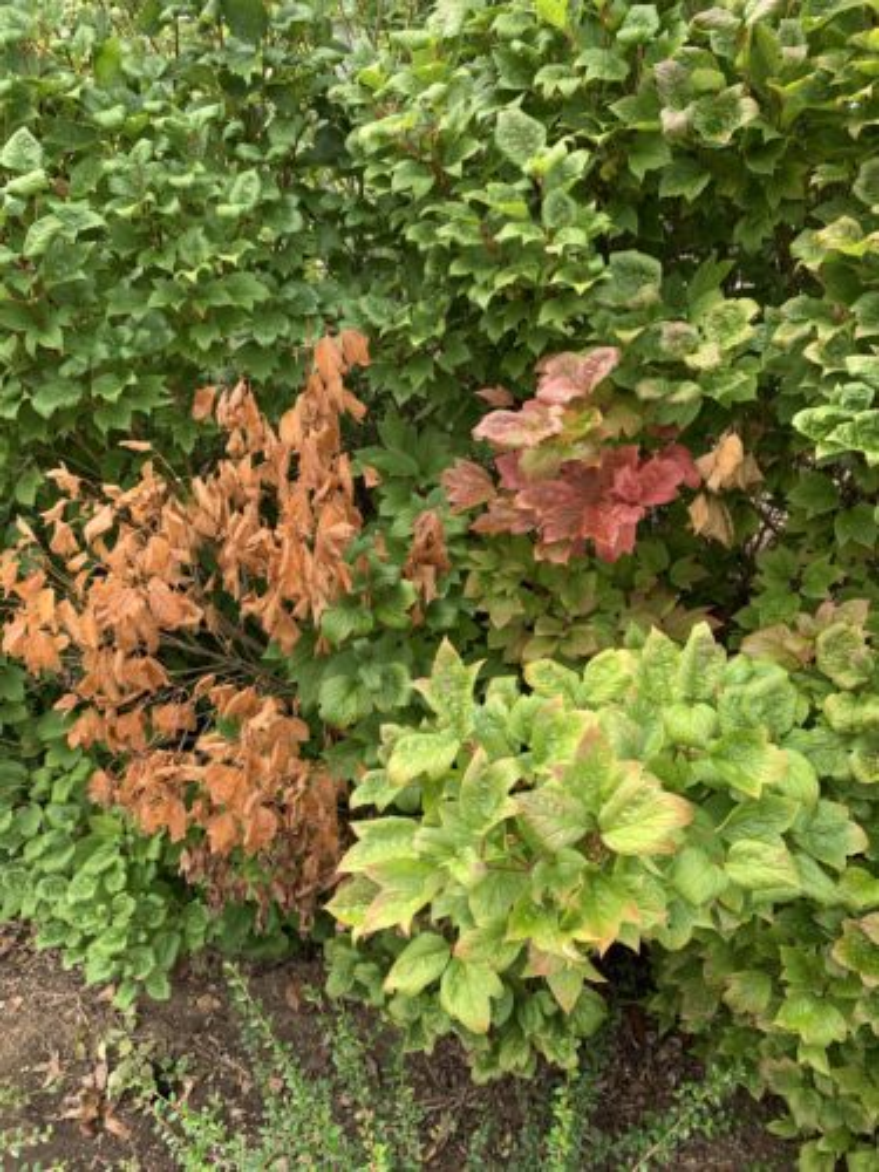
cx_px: 440
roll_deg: +0.2
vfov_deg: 67.3
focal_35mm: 26
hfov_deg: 53.1
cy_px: 586
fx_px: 880
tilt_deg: -25.9
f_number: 1.8
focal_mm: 4.25
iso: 25
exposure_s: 1/156
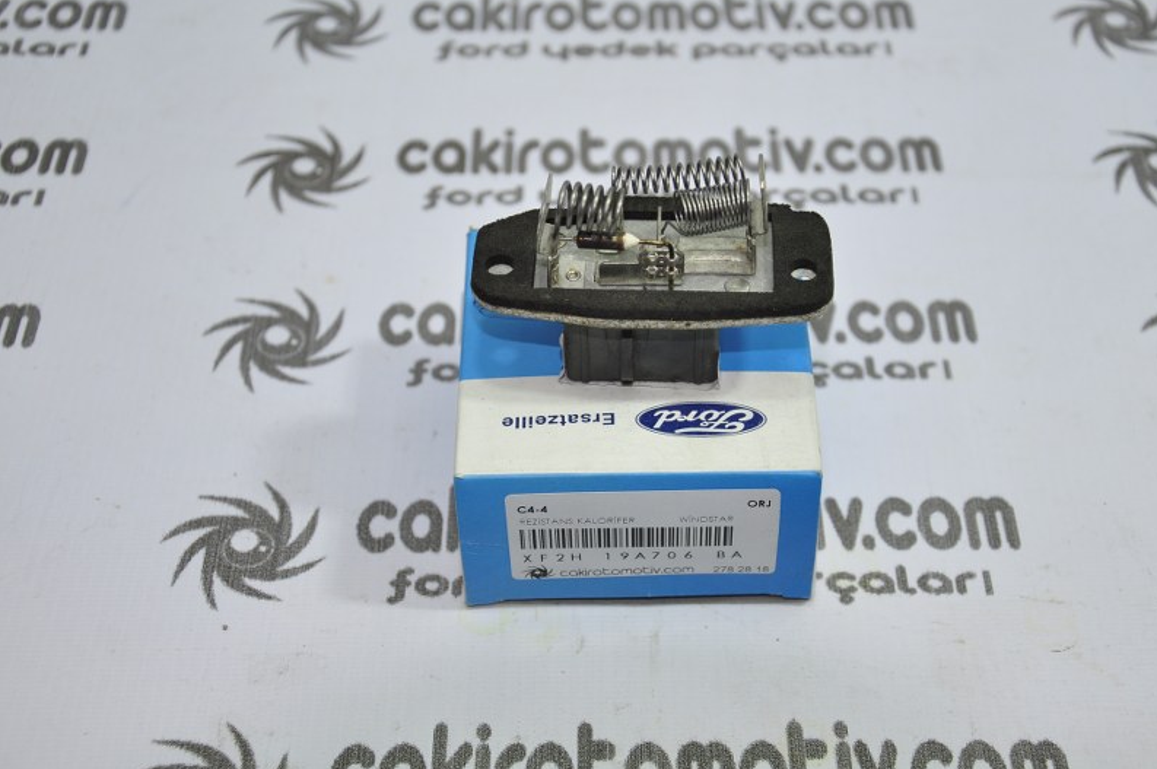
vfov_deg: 22.7
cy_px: 346
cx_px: 632
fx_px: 1912
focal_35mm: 60
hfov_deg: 33.6
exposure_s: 1/40
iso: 200
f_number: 4.5
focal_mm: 35
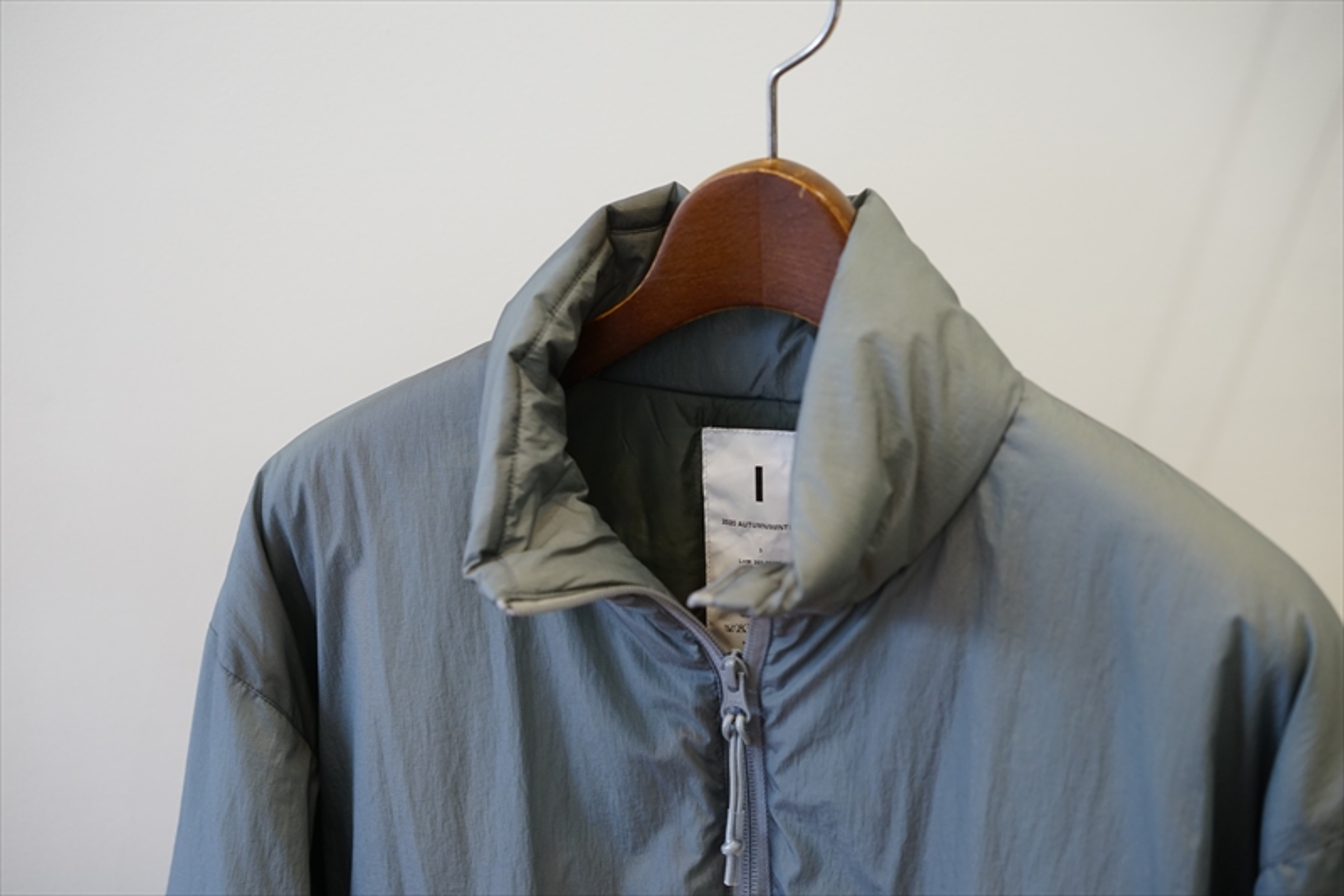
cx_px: 672
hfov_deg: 36.3
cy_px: 448
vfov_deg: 24.6
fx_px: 2053
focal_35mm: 55
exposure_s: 1/60
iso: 500
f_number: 4
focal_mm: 55
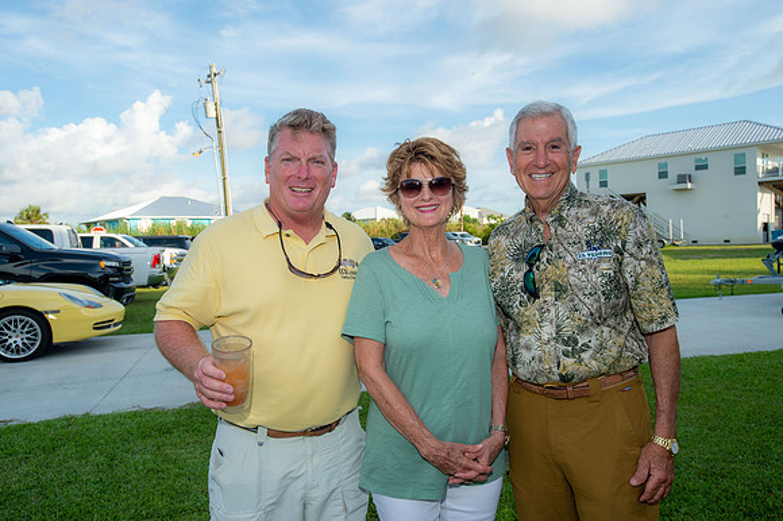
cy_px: 260
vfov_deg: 49.5
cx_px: 392
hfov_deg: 69.4
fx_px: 565
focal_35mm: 26
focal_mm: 26
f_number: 7.1
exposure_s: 1/200
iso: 200
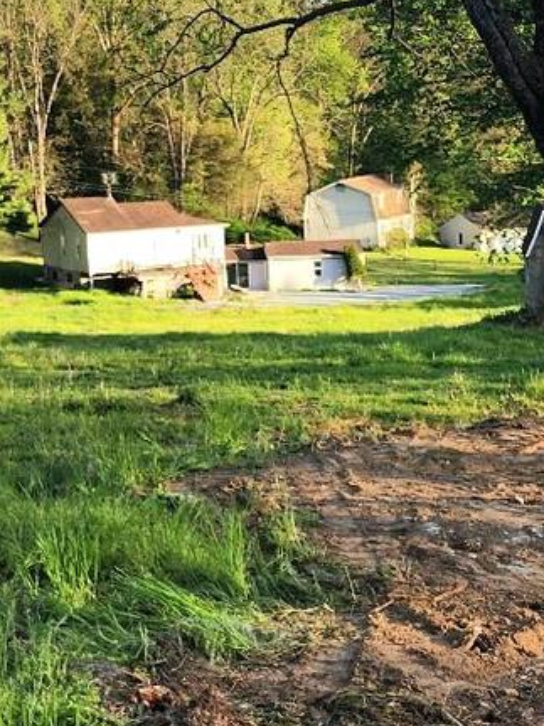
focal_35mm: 82
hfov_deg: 18.0
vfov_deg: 23.8
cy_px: 441
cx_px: 322
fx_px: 1719
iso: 12
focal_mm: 6.4
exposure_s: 1/278
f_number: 1.8
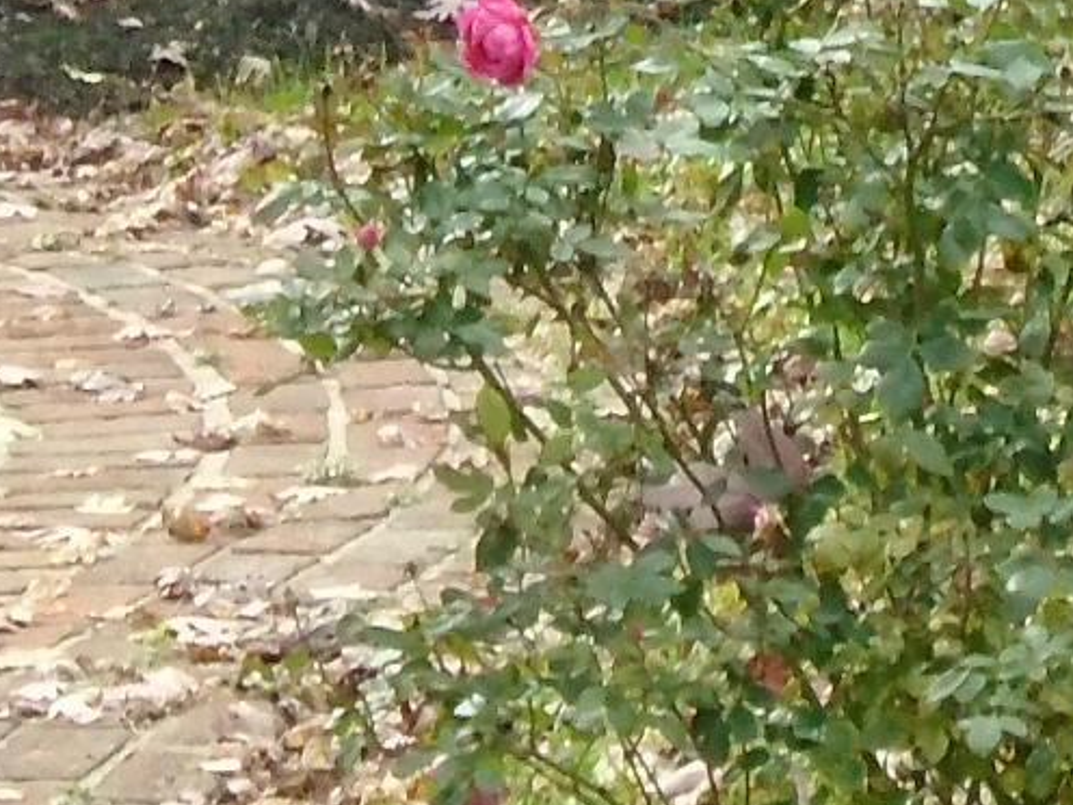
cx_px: 714
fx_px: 12802
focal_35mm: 413
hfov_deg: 4.8
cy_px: -900
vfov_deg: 3.6
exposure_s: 1/125
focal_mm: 14
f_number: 6.1
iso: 250
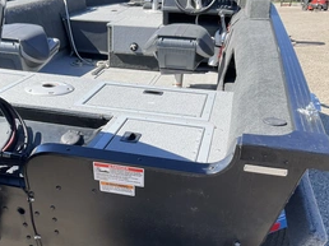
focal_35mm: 45
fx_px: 427
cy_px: 175
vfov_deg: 31.7
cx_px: 115
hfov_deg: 41.7
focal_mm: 3
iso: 25
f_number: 1.8
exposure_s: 1/599
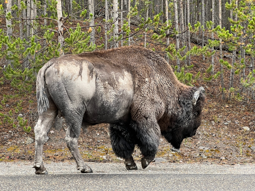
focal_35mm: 77
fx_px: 567
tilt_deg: -1.1
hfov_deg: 25.3
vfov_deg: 19.1
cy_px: 96
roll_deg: +4.0
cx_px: 128
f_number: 2.8
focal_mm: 9
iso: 50
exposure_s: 1/99
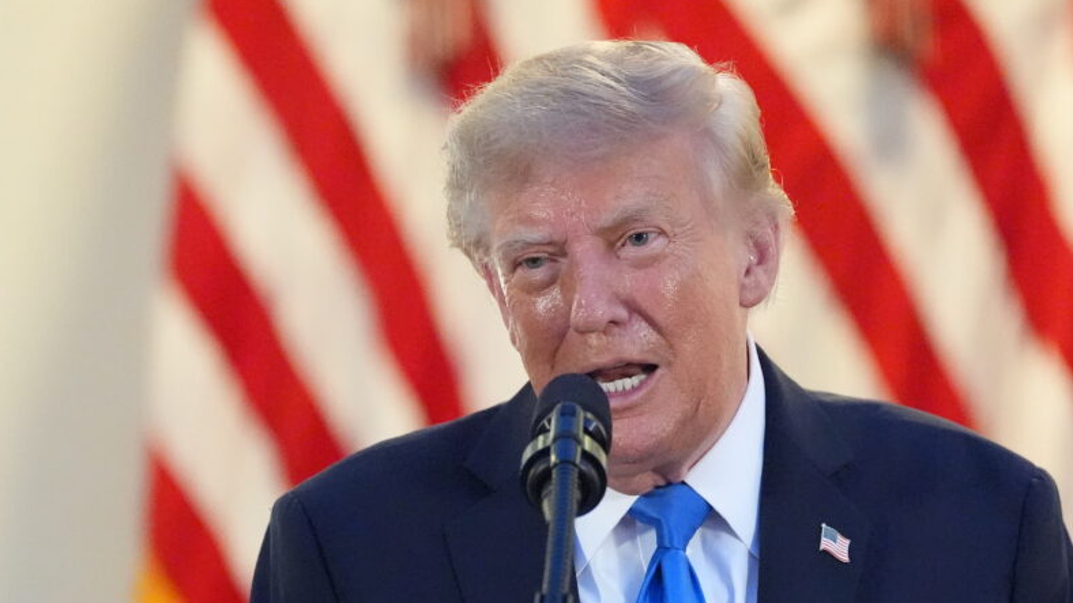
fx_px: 11351
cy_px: 520
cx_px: 635
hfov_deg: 5.4
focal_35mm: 399
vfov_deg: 3.0
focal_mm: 200
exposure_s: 1/500
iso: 12800
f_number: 2.8
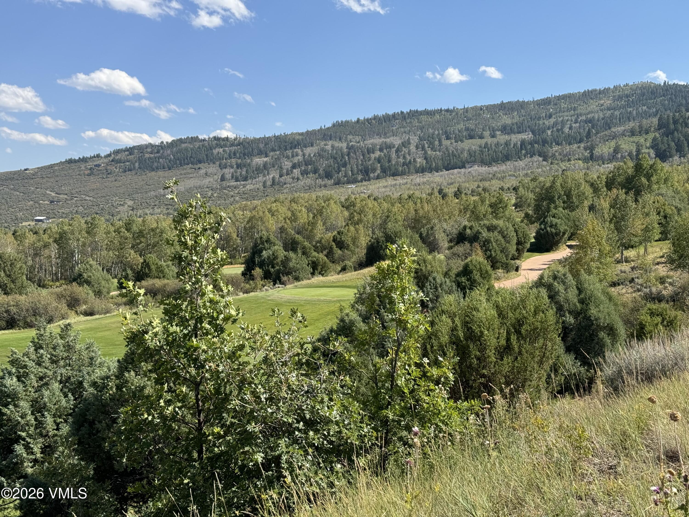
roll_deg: -1.9
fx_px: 955
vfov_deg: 30.3
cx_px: 344
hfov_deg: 39.7
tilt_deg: -4.4
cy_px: 258
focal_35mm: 48
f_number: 1.78
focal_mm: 6.76
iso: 64
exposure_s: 1/2611
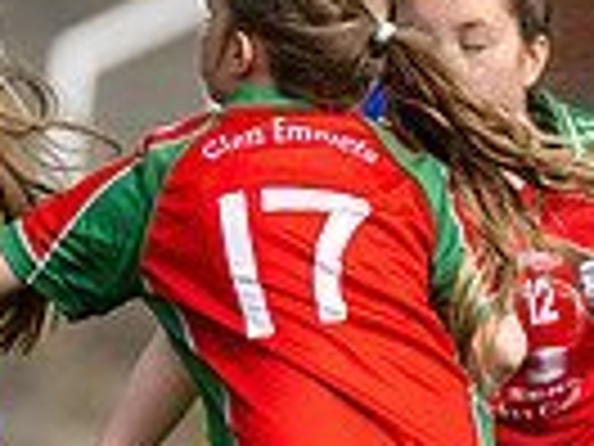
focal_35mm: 1898
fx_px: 32569
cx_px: -554
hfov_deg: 1.0
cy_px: 514
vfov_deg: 0.8
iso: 180
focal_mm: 300
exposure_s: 1/6400
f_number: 2.8
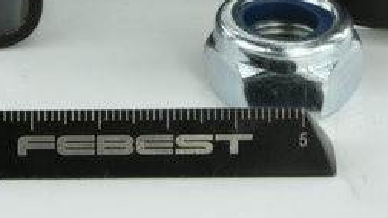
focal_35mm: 179
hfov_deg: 12.0
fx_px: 1841
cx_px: 141
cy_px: -120
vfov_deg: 6.7
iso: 64
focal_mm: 60
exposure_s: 1/2
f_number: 36
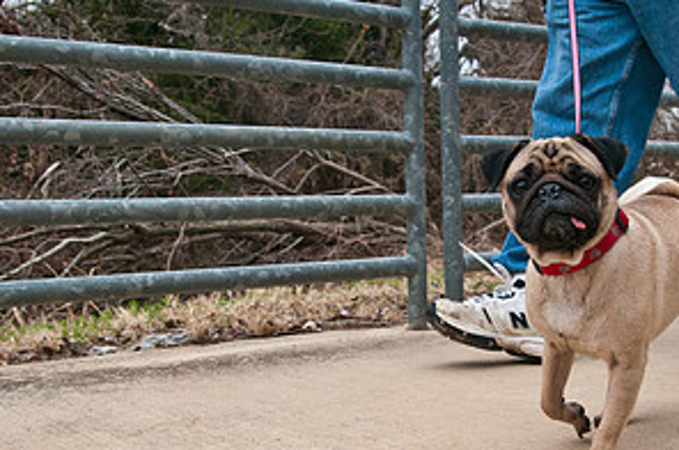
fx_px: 941
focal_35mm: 50
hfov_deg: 39.5
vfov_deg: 26.9
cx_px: 413
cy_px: 258
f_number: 5
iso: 200
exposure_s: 1/500
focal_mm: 17
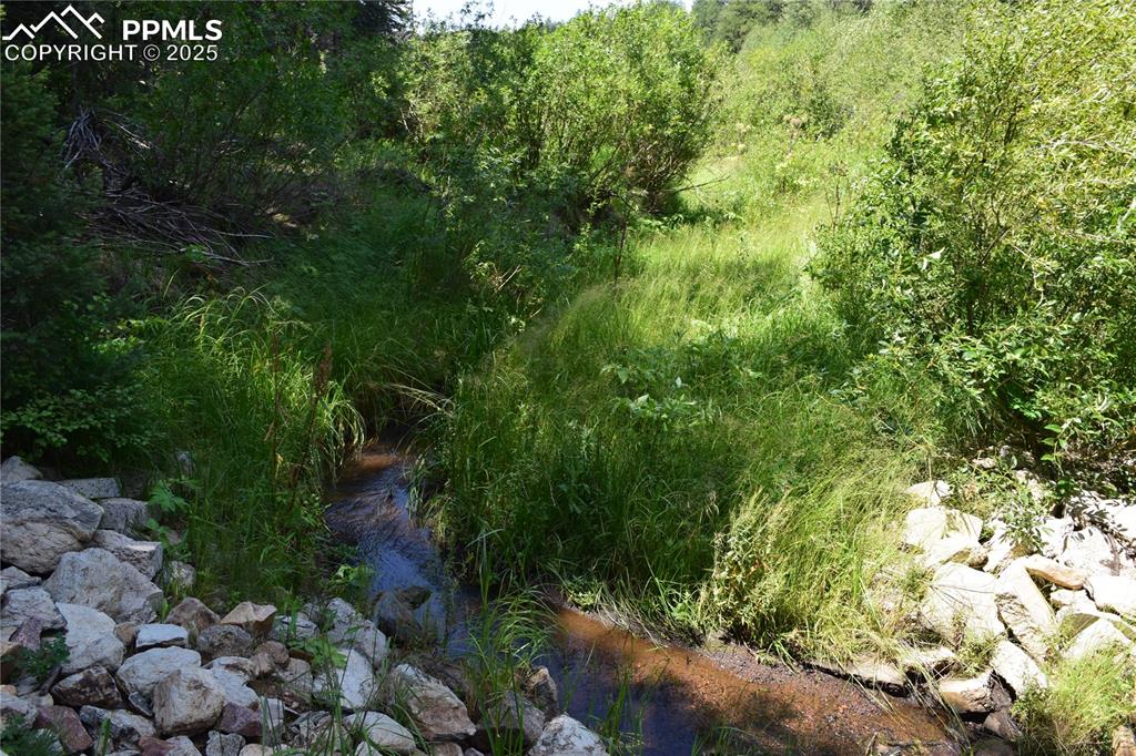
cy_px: 378
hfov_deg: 67.4
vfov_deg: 47.9
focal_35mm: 27
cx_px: 568
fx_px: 852
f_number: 10
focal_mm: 18
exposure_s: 1/250
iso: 400
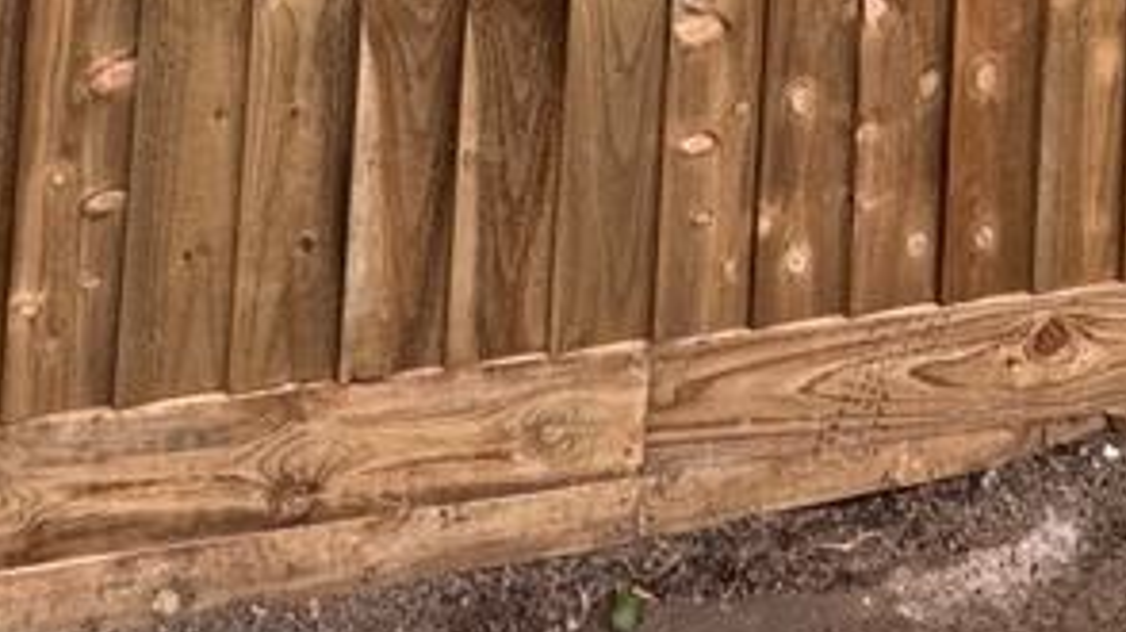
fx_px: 2477
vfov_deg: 10.6
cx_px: 659
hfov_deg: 25.6
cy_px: -1214
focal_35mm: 83
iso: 40
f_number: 2.2
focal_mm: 2.22
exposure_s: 1/100
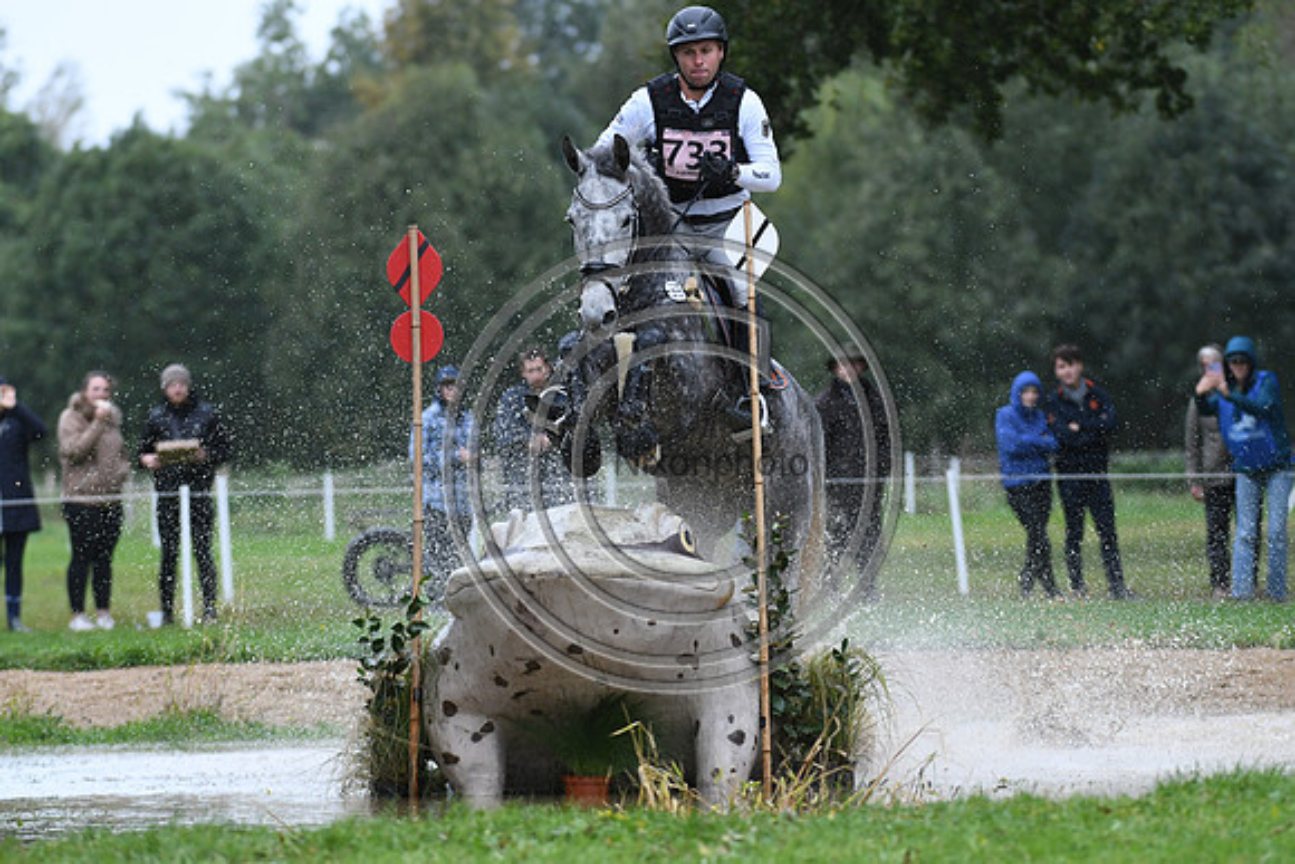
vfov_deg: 4.2
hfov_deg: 6.2
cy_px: 432
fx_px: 11873
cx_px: 648
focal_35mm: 330
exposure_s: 1/1250
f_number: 4.5
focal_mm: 220
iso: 1250
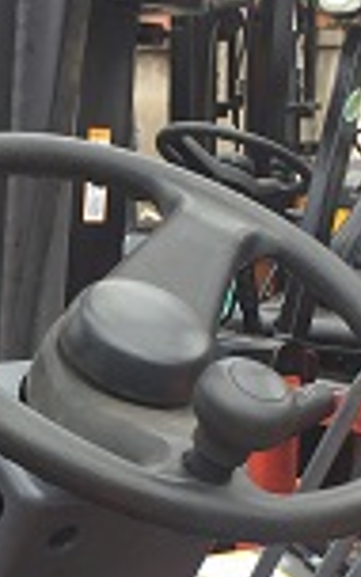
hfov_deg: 12.8
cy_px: 503
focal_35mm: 101
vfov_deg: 20.2
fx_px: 1590
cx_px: -19
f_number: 2.2
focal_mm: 4.15
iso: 32
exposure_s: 1/363
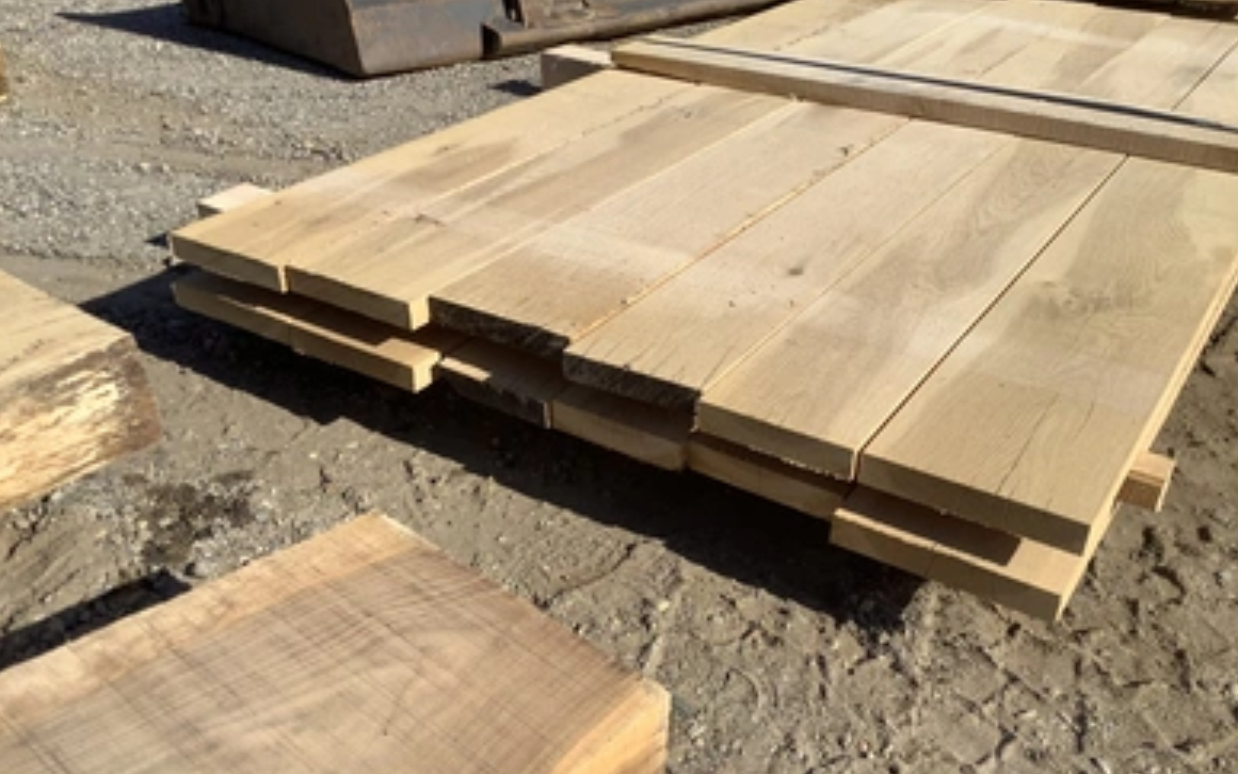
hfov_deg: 56.7
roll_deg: -0.9
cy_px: 445
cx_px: 627
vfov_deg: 37.2
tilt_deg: -29.7
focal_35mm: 34
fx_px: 1147
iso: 25
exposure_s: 1/1733
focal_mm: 3.3
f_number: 2.4
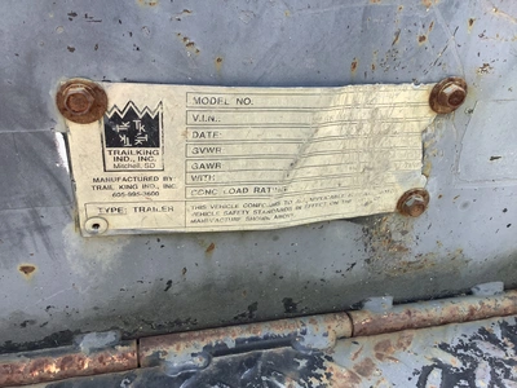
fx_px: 463
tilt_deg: -30.6
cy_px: 194
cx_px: 258
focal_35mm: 31
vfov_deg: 45.4
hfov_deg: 58.4
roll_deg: -5.3
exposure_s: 1/161
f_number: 2.4
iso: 25
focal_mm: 3.3
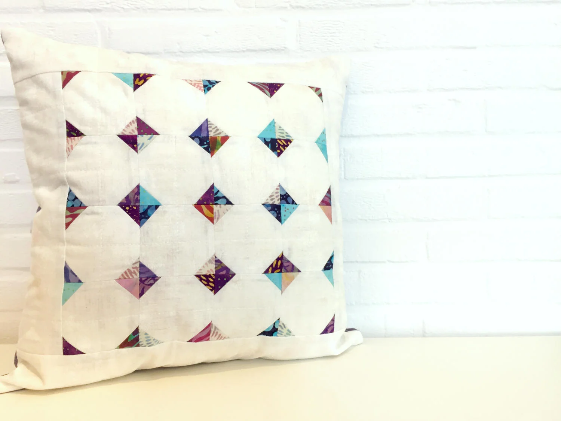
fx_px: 470
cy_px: 210
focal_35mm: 29
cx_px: 280
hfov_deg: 61.7
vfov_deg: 48.2
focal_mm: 4.2
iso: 80
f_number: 2.2
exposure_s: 1/33
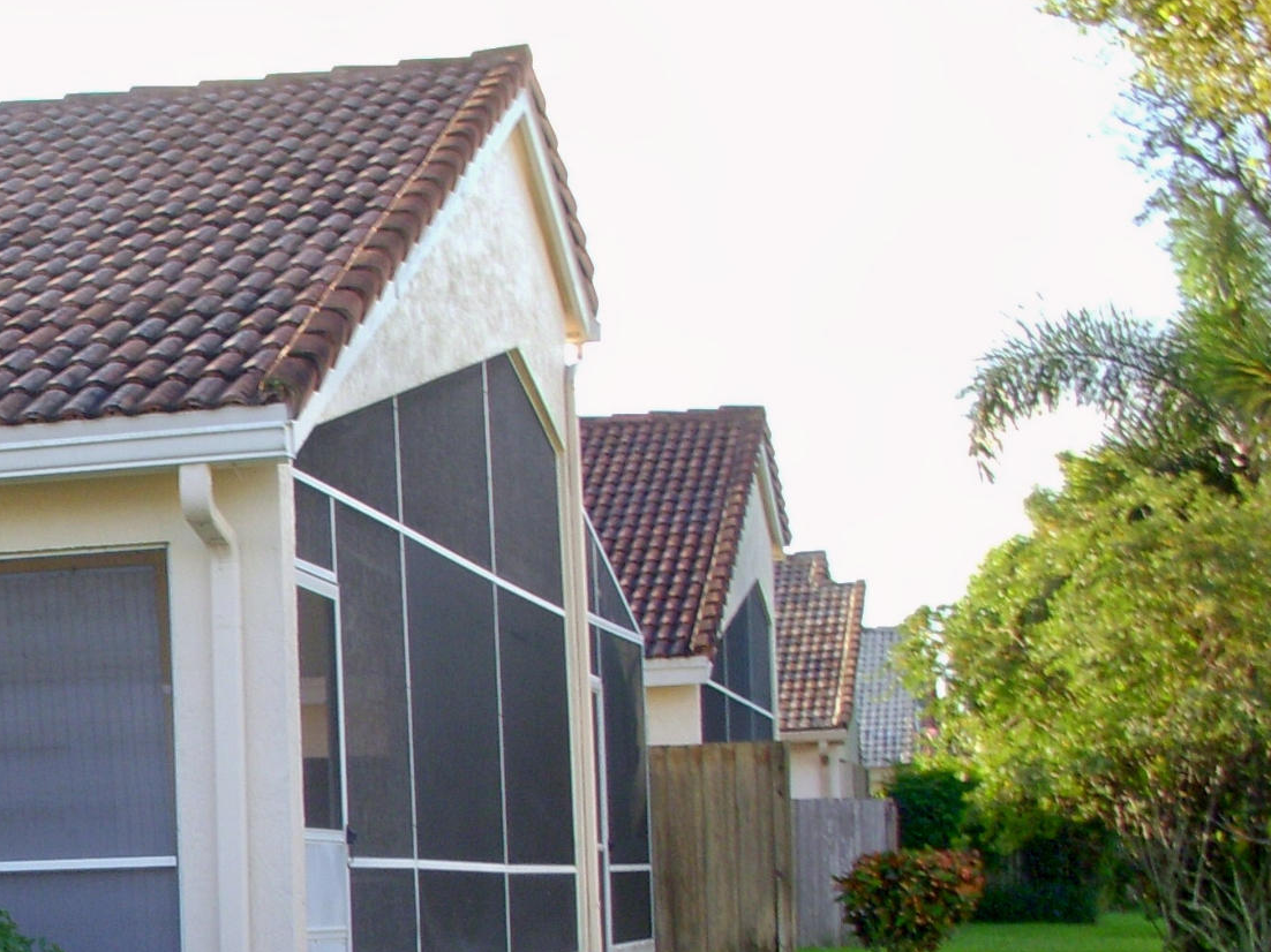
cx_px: -217
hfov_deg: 20.1
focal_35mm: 92
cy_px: 928
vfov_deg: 15.8
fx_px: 3377
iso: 100
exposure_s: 1/160
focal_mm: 6.3
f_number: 3.3
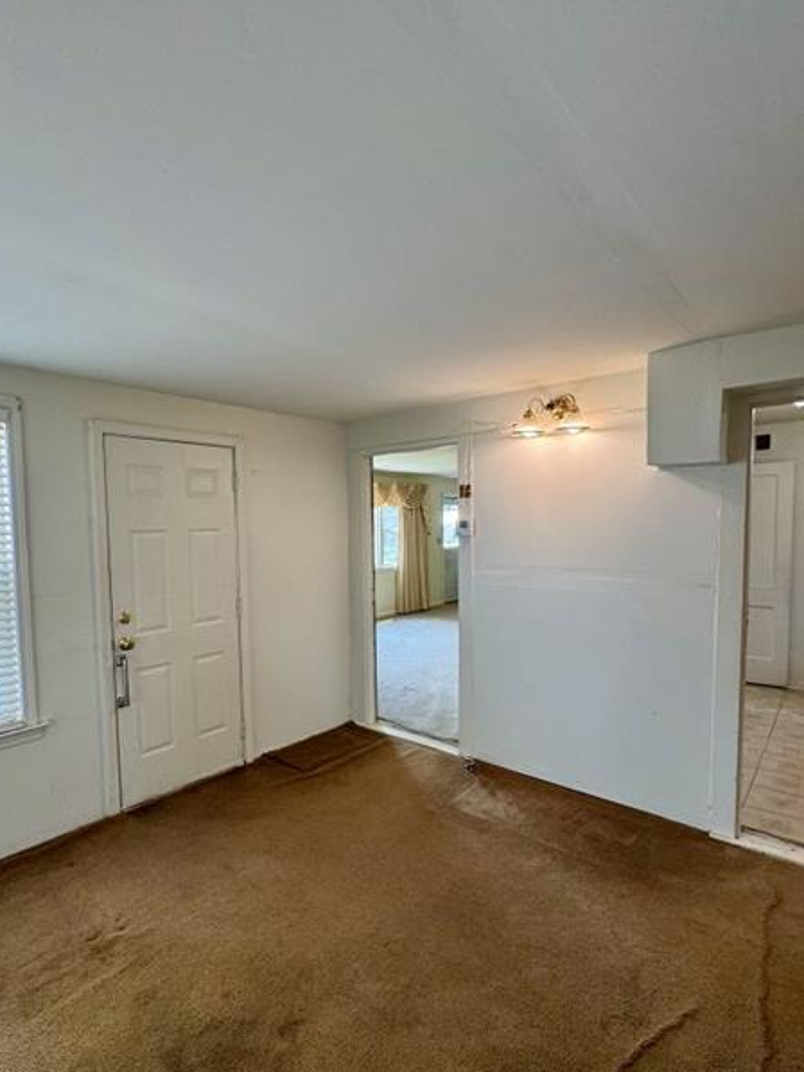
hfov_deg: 71.3
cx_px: 346
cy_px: 564
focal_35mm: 18
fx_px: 557
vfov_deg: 87.7
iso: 160
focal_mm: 2.22
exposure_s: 1/120
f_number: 2.2
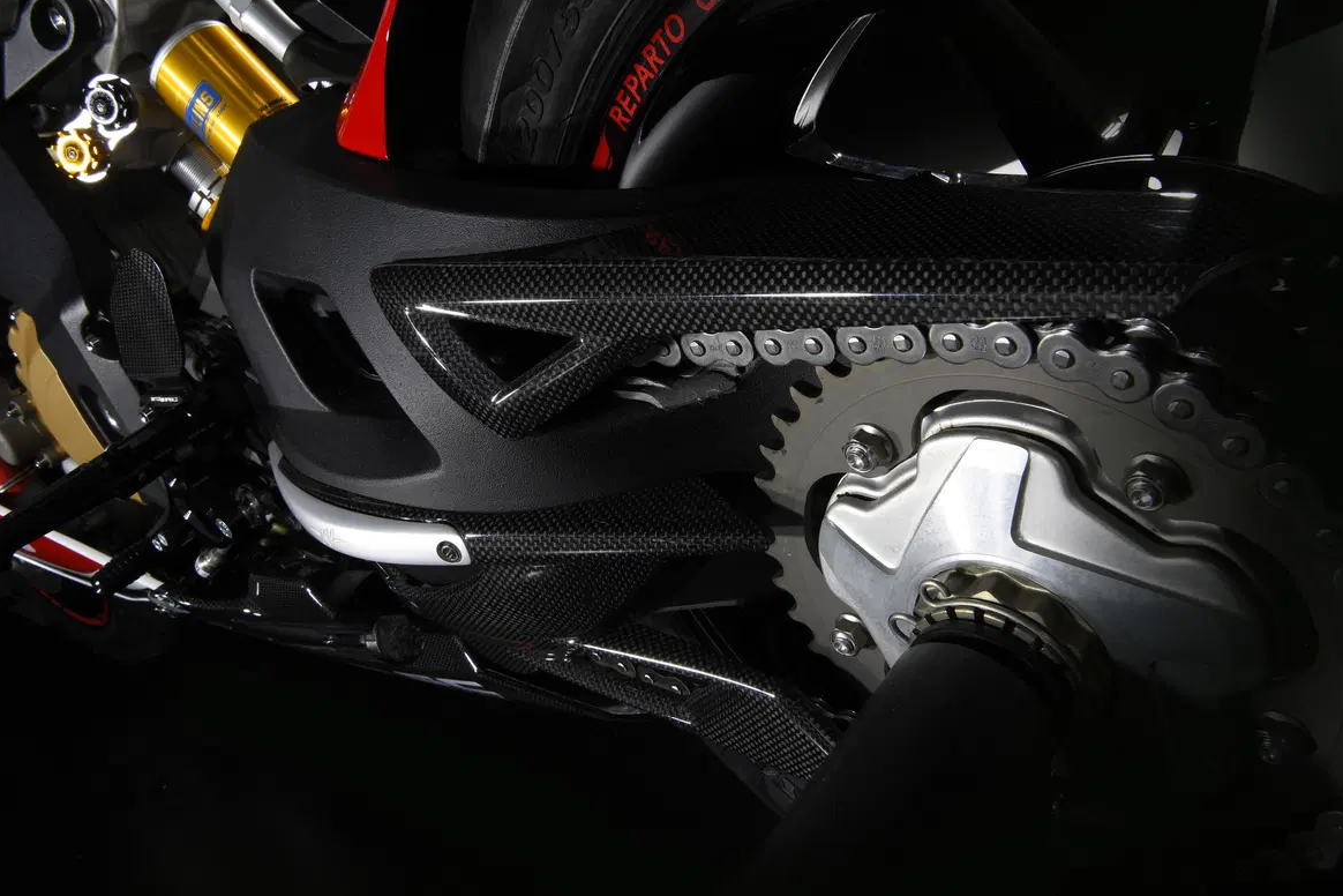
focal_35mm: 33
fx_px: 1231
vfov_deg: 40.0
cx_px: 654
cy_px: 460
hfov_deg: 57.2
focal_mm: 32
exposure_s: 1/160
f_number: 22
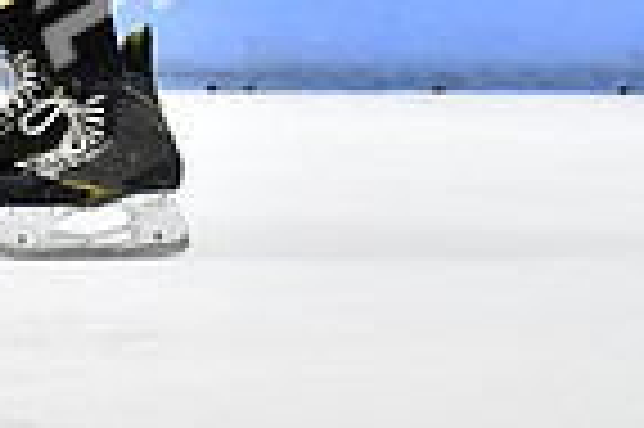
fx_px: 14170
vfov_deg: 1.7
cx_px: -626
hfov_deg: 2.6
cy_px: -318
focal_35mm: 793
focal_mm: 130
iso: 8000
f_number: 2.8
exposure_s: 1/1600
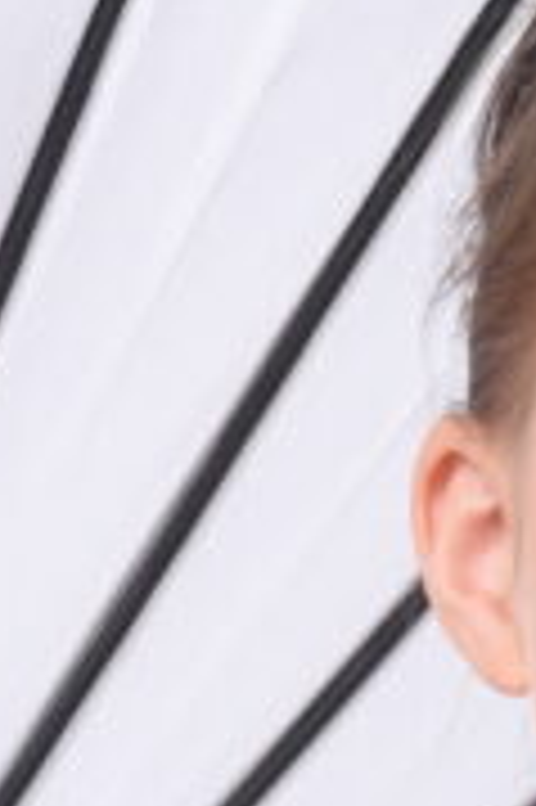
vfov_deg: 3.8
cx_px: 1115
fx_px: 12150
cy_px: 1779
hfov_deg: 2.5
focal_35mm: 543
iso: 500
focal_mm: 95
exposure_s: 1/200
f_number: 5
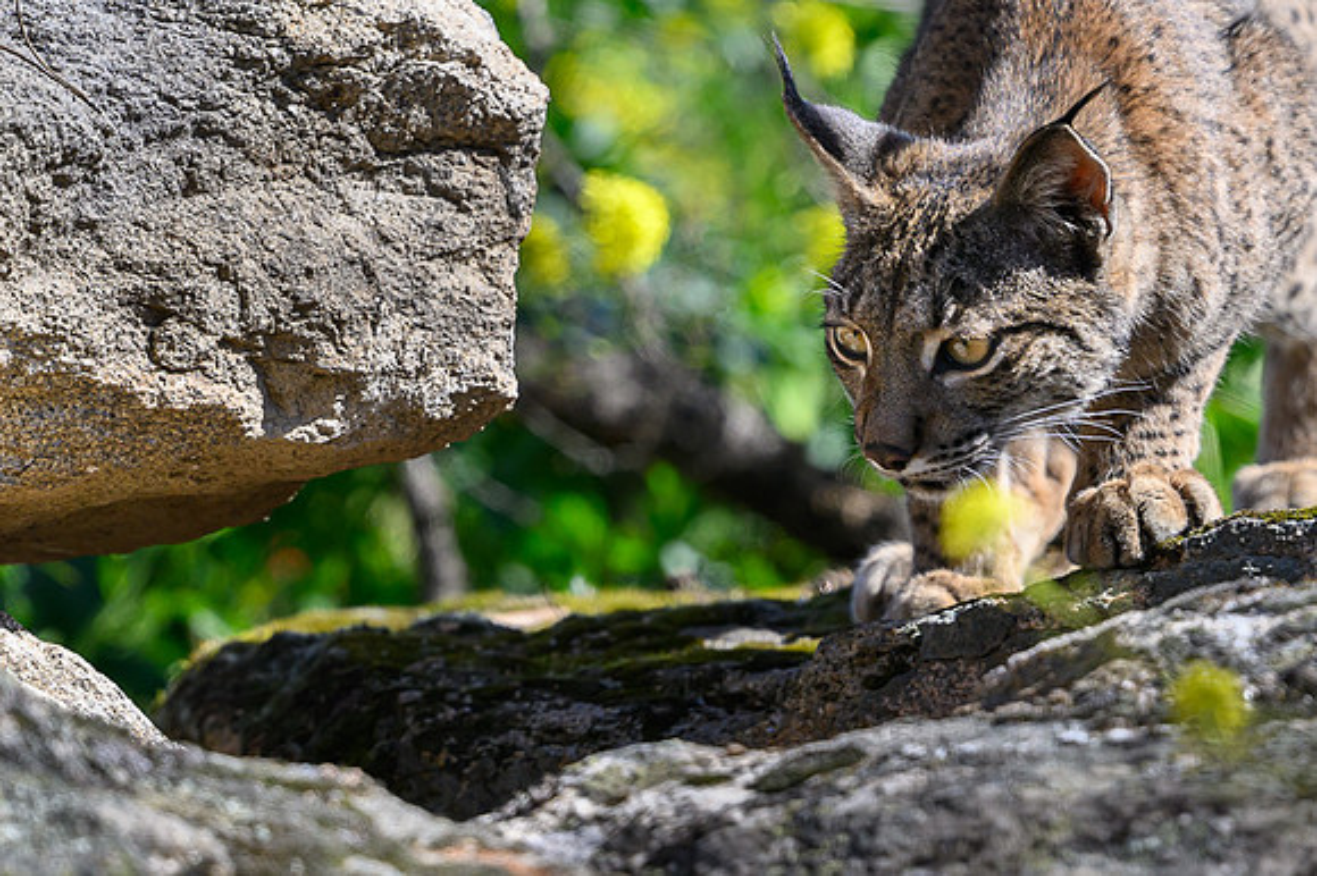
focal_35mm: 1132
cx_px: 1221
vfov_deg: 1.2
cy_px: 362
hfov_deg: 1.8
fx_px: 41376
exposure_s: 1/2000
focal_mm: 400
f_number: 4
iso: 280
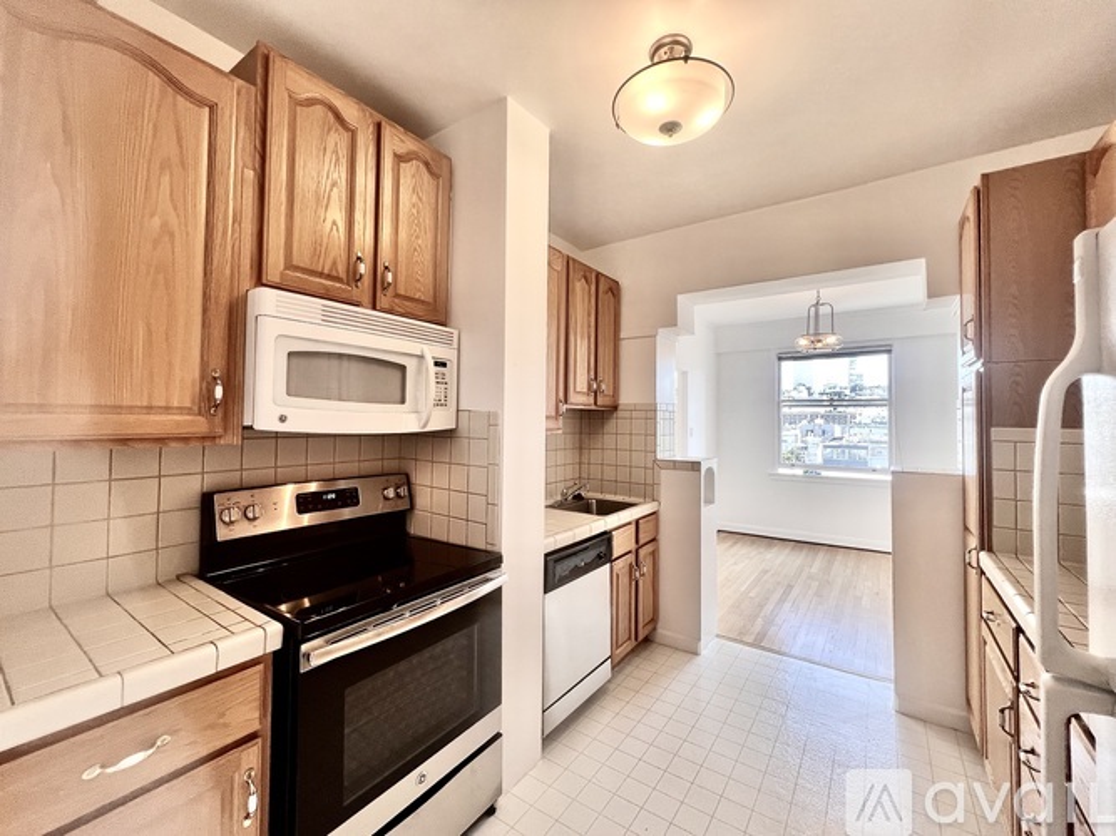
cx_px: 558
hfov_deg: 106.2
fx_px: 419
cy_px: 418
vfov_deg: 89.9
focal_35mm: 13
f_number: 1.8
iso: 80
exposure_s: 1/120
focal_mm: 1.57
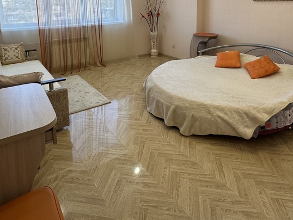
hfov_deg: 67.3
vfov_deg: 48.4
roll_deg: +1.1
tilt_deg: -6.5
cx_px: 150
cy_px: 29
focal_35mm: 26
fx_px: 220
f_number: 2.2
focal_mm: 2.22
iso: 64
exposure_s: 1/100
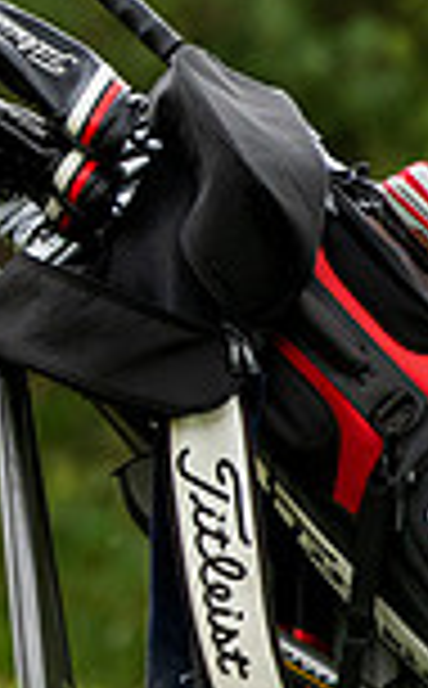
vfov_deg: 1.1
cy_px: 52
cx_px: -870
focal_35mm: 1858
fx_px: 34840
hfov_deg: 0.7
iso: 1000
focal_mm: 320
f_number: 5.6
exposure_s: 1/1250
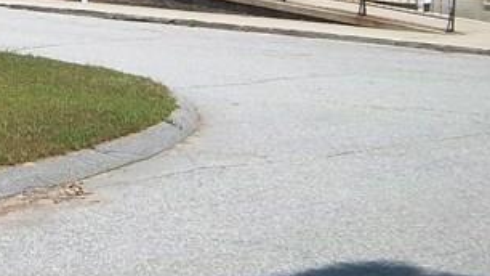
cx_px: -94
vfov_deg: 11.5
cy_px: -95
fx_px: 1325
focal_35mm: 102
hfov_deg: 19.7
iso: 64
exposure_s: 1/200
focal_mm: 5.1
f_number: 7.8
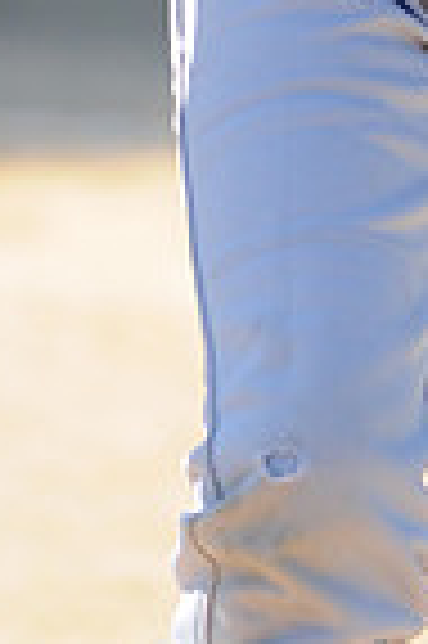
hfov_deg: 0.8
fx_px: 32533
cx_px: 552
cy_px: -540
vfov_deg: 1.1
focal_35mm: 1820
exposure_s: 1/1000
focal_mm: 300
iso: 400
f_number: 4
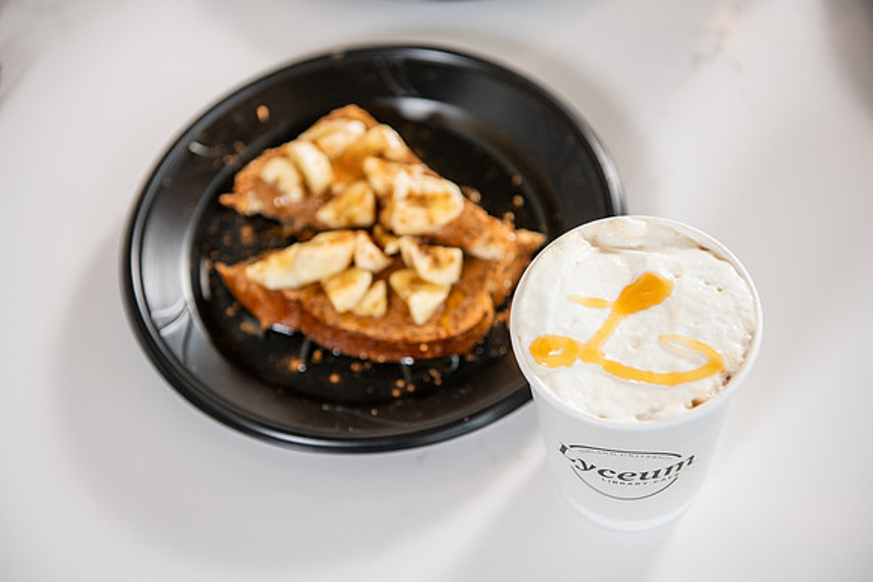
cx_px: 436
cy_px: 291
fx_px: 1504
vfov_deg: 21.9
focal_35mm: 62
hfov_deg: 32.4
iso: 400
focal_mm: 62
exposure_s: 1/200
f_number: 4
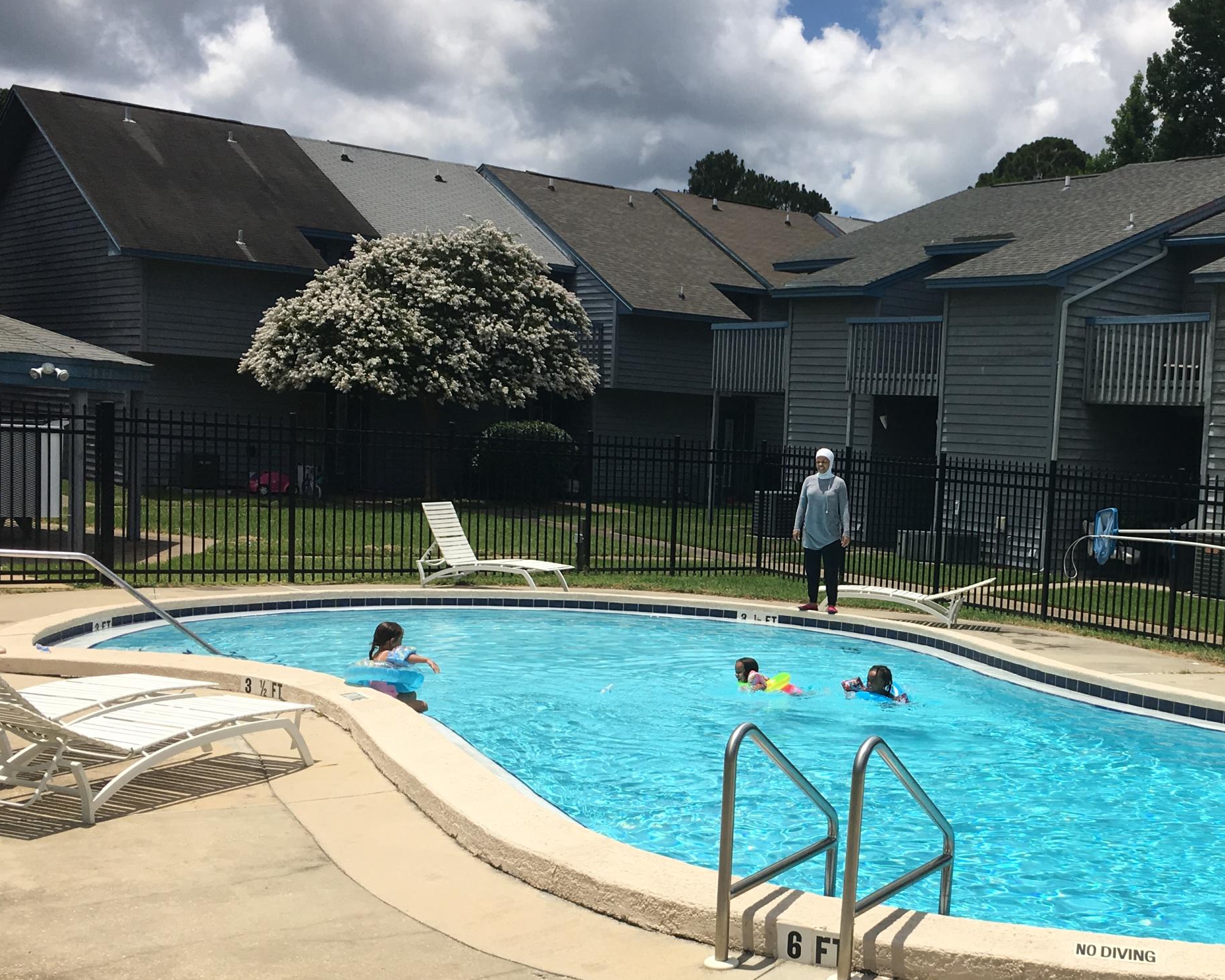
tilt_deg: -4.9
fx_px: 1668
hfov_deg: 39.2
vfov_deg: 32.6
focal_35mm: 46
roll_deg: -3.5
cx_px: 924
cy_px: 595
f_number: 2.2
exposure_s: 1/3077
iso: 25
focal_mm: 4.15
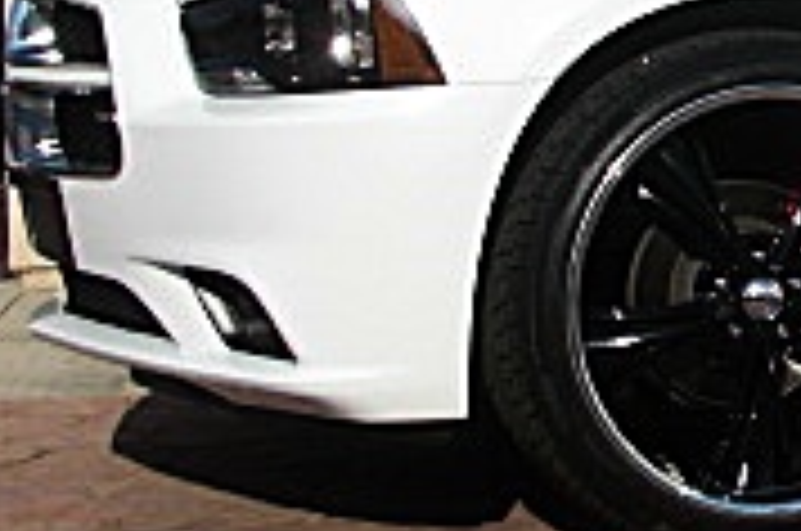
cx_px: 1202
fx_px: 2998
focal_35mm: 135
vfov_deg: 10.1
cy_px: 126
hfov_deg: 14.2
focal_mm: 6.3
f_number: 7.9
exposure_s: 1/250
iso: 50
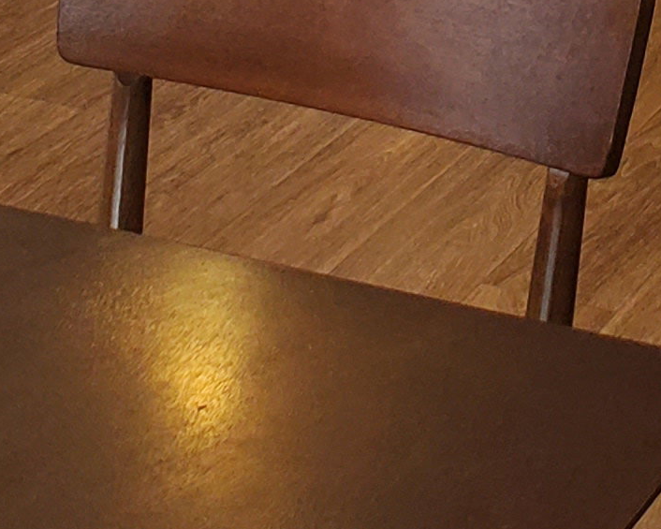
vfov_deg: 9.7
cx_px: 684
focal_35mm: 145
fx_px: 2837
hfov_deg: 13.1
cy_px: -618
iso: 160
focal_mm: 4.3
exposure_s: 1/120
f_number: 2.4
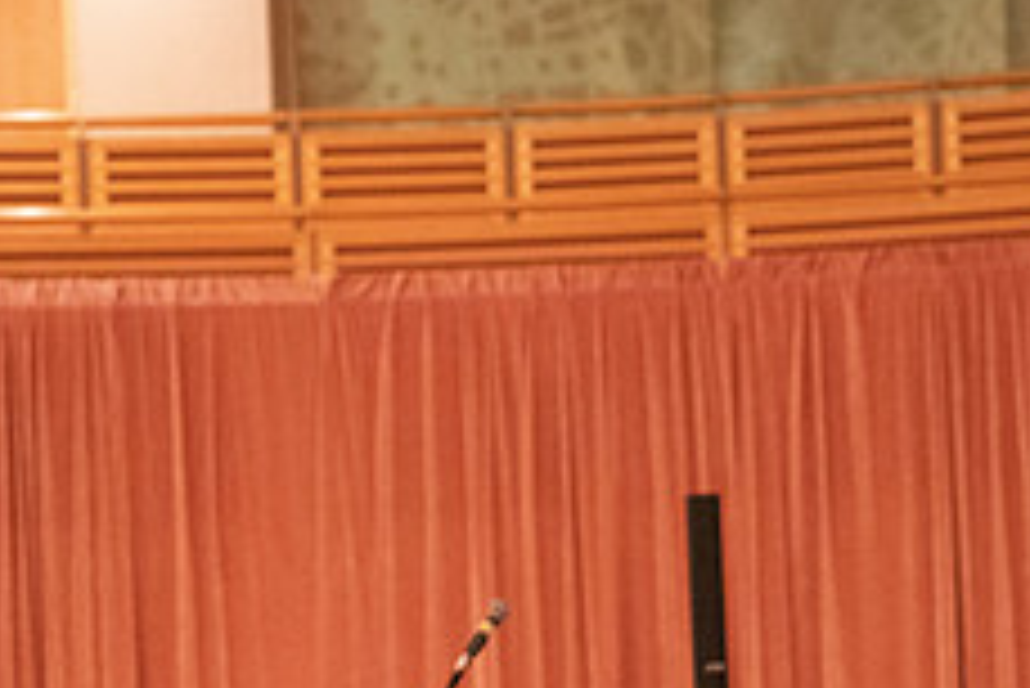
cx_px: 454
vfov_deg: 7.7
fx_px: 5067
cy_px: 816
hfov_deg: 11.6
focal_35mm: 177
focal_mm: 70
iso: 12800
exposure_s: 1/80
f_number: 2.8
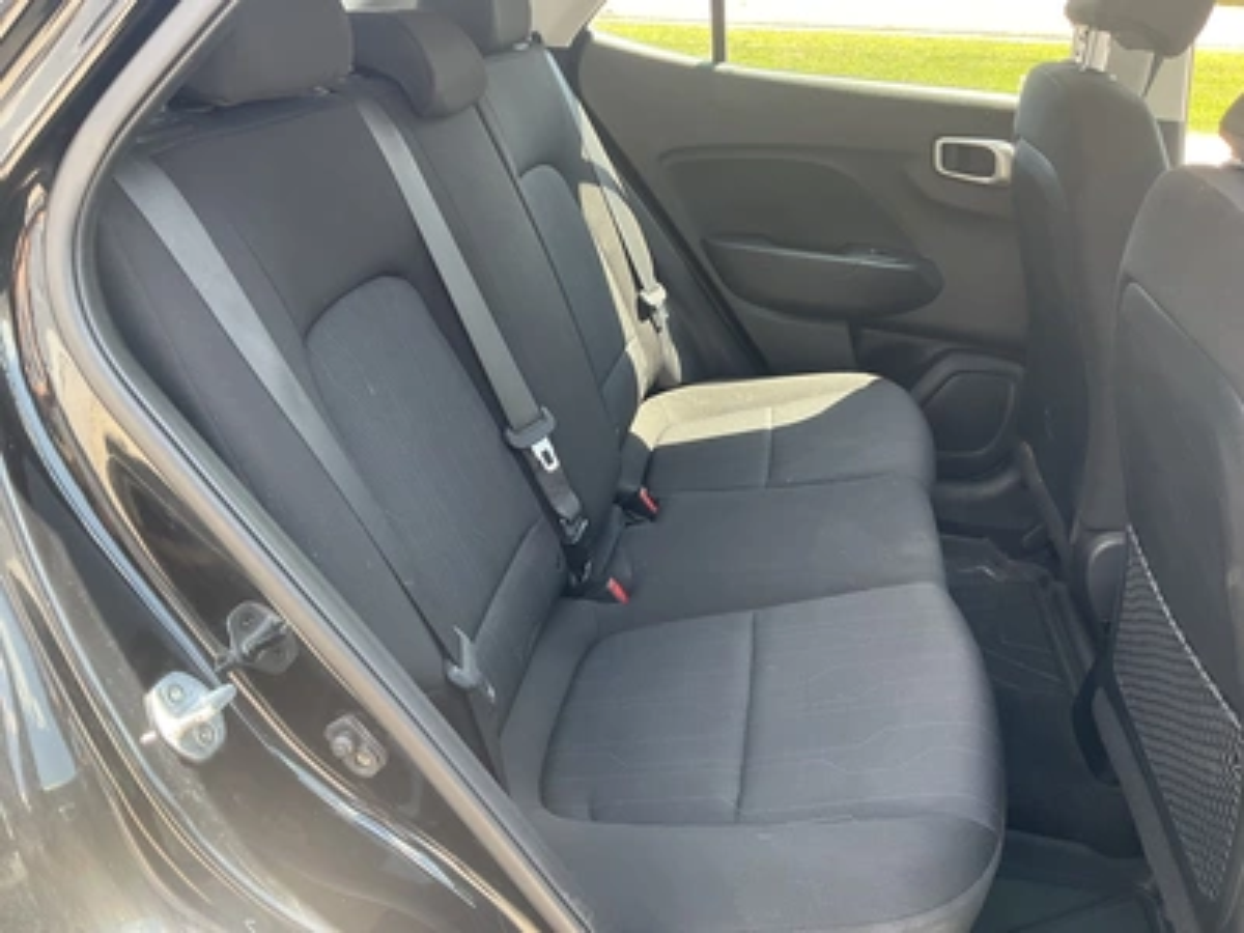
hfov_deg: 61.7
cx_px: 622
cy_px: 466
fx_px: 1042
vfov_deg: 48.2
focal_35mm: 29
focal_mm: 3
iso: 64
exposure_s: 1/122
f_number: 1.8
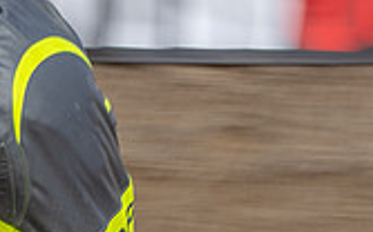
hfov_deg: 3.1
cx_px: -20
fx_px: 6794
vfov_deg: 2.0
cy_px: 267
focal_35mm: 669
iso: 100
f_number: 11
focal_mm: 116
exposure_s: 1/100
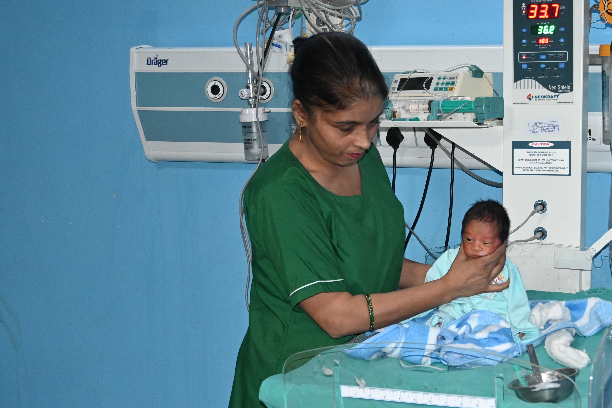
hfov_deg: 31.9
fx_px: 1050
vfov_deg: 21.9
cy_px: 254
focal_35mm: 62
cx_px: 464
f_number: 3.8
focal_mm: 27
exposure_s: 1/125
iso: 2000
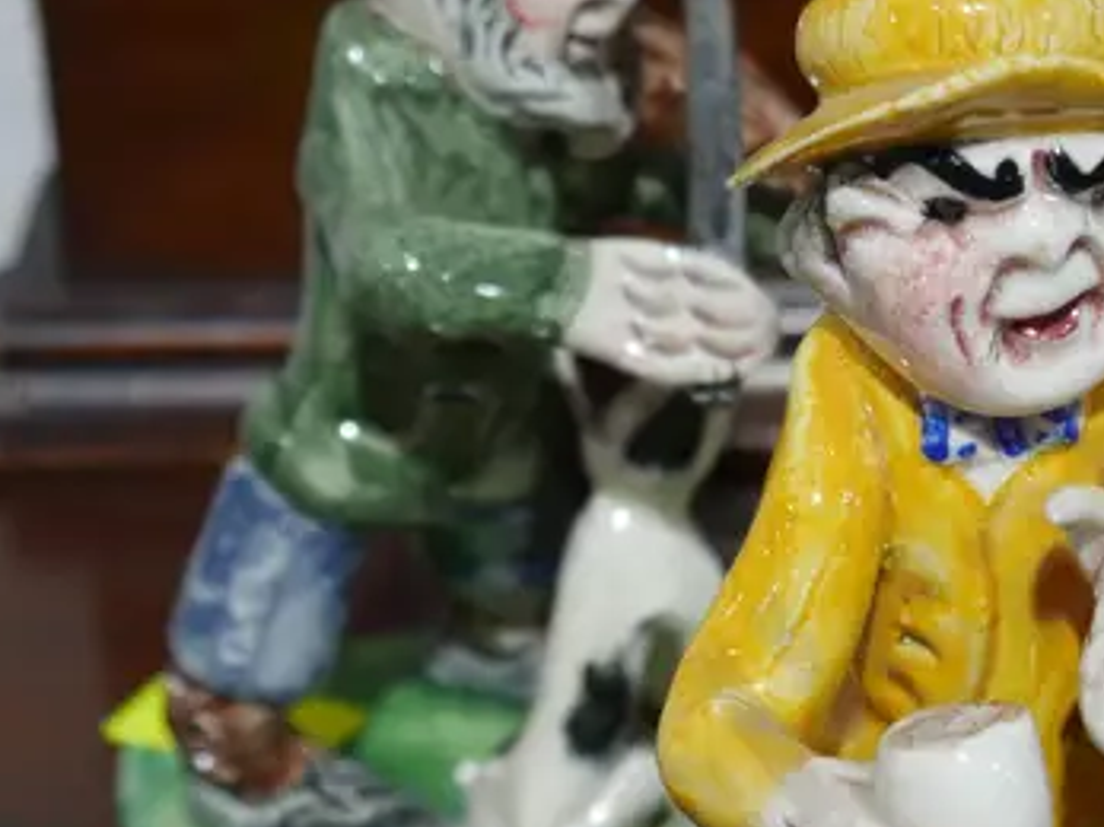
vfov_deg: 11.4
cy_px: 444
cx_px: 1193
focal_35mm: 130
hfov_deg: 14.8
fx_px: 4145
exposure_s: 1/60
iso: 500
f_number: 4.7
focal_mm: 22
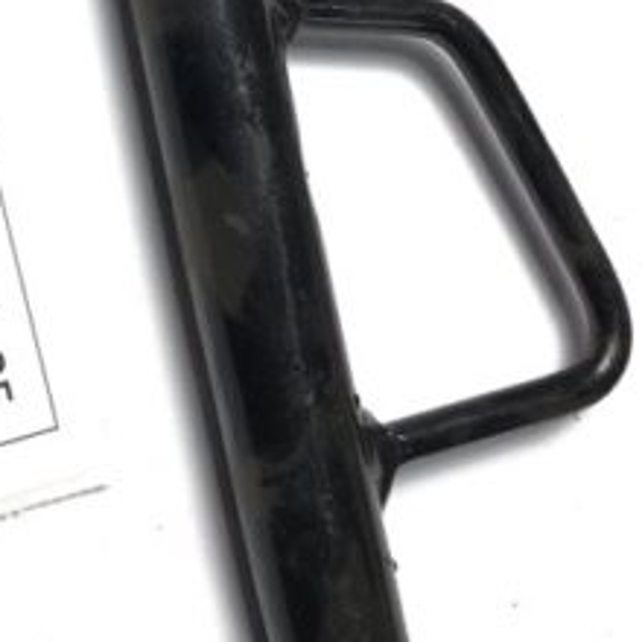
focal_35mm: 90
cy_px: -3
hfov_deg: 19.1
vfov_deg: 18.8
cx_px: 111
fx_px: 1888
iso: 20
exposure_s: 1/126
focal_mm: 3.99
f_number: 1.8
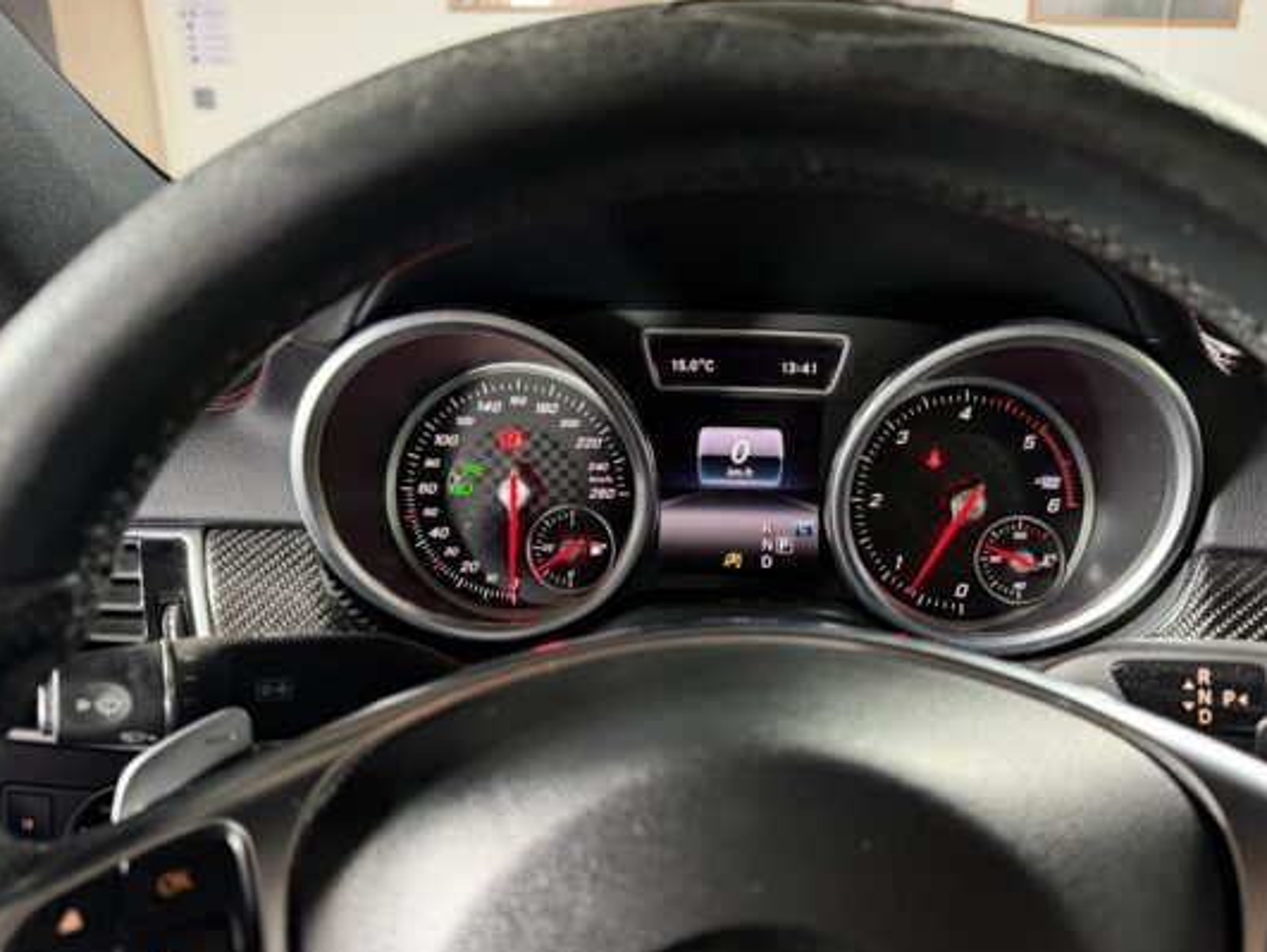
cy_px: 493
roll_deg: -0.3
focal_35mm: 28
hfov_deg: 63.2
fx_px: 1026
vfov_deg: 49.8
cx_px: 716
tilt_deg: -22.0
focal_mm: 6.76
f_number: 1.78
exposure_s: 1/50
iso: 800
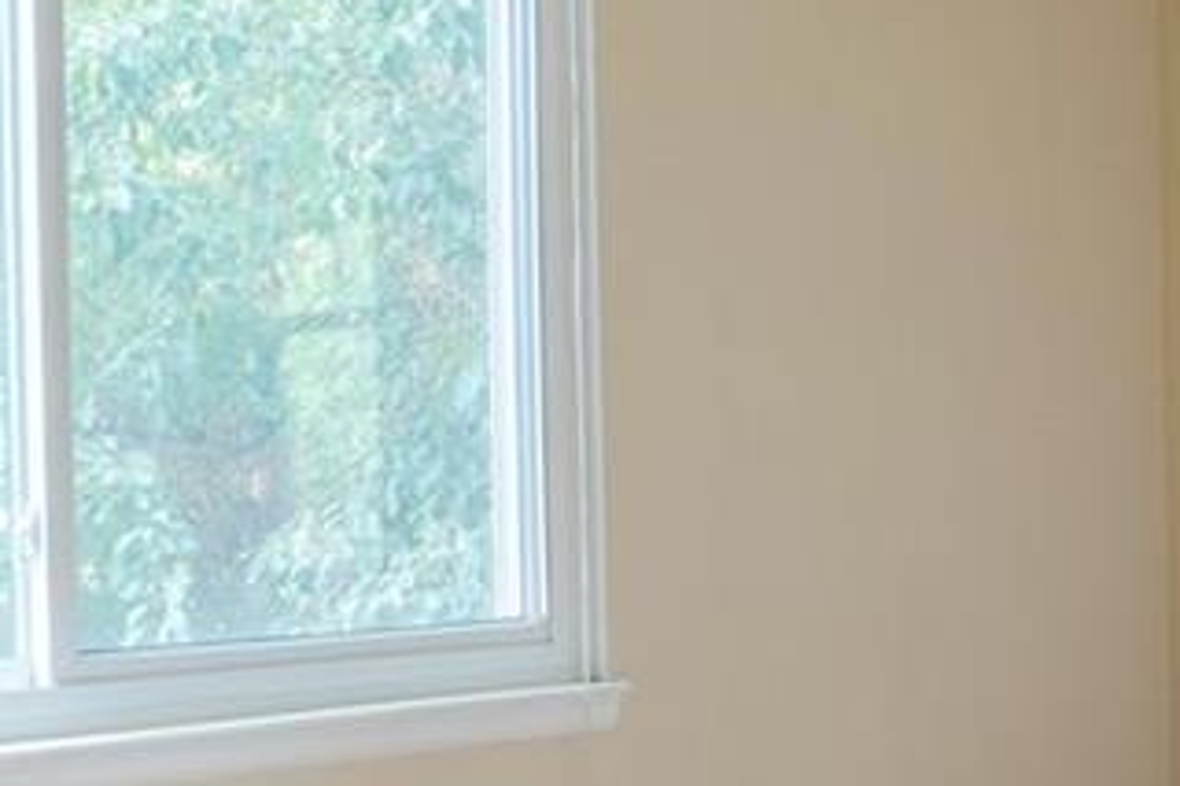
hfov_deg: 25.2
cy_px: 454
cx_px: 826
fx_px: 2621
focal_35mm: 80
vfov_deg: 17.0
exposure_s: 1/200
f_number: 8
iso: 500
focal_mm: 16
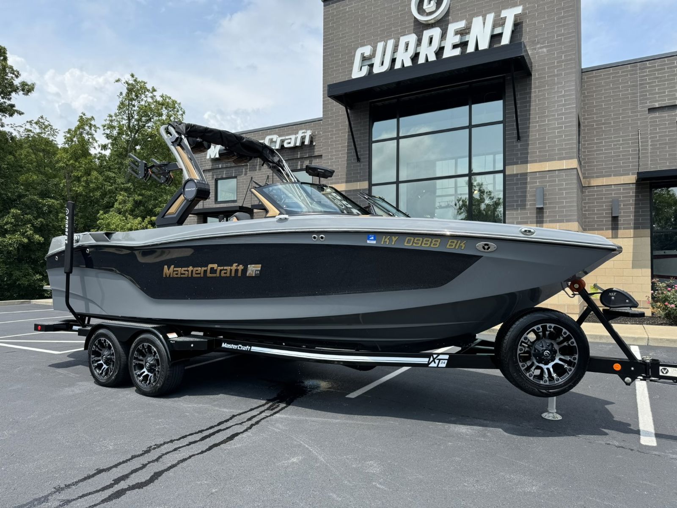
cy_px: 254
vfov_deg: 56.8
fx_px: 469
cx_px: 338
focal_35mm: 24
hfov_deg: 71.6
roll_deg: -0.4
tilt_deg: +1.3
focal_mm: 6.76
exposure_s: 1/2252
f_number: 1.78
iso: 80
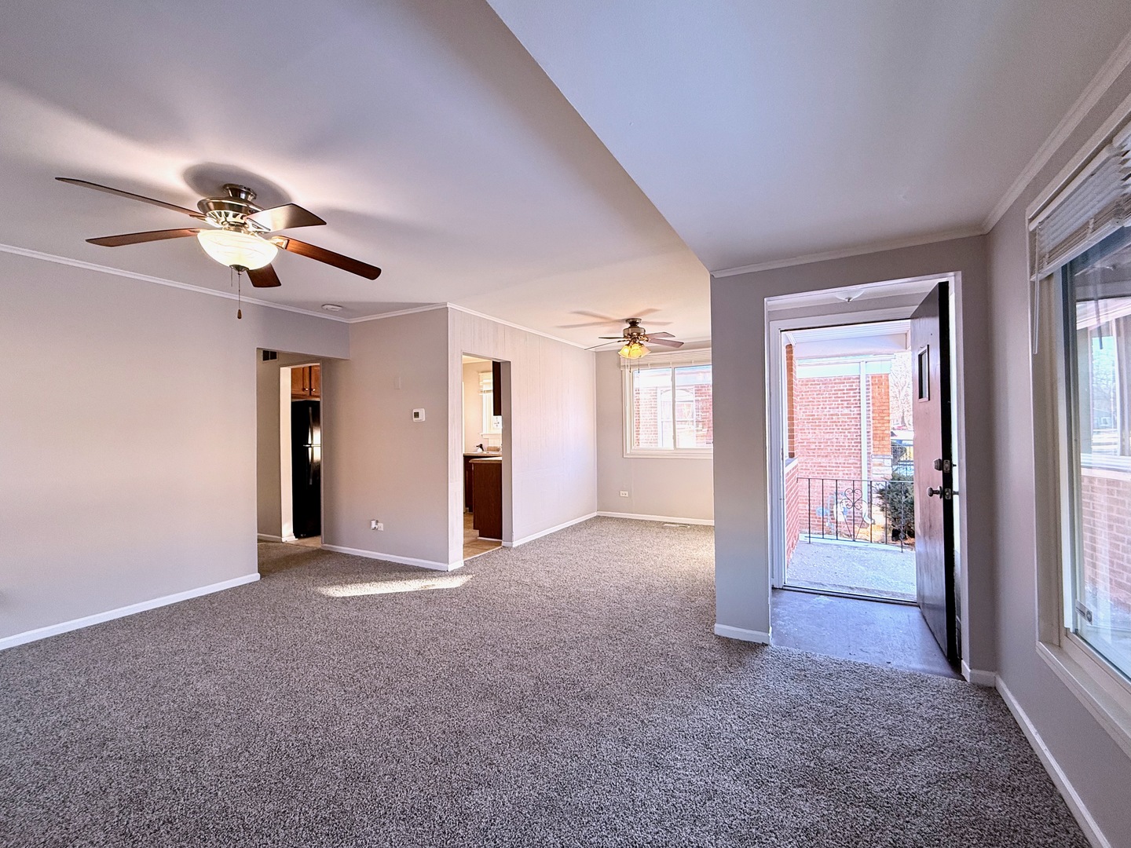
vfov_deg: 85.7
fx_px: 457
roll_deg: -0.7
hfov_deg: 102.1
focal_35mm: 14
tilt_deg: +0.6
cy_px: 424
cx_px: 566
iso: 80
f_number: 2.2
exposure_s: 1/120
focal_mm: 2.22
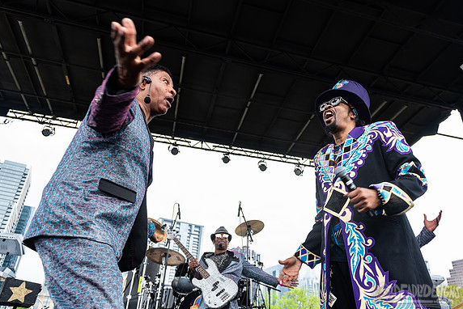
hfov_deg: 67.3
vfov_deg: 47.9
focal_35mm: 27
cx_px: 250
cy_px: 165
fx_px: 347
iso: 400
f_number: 4
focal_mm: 24
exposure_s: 1/160
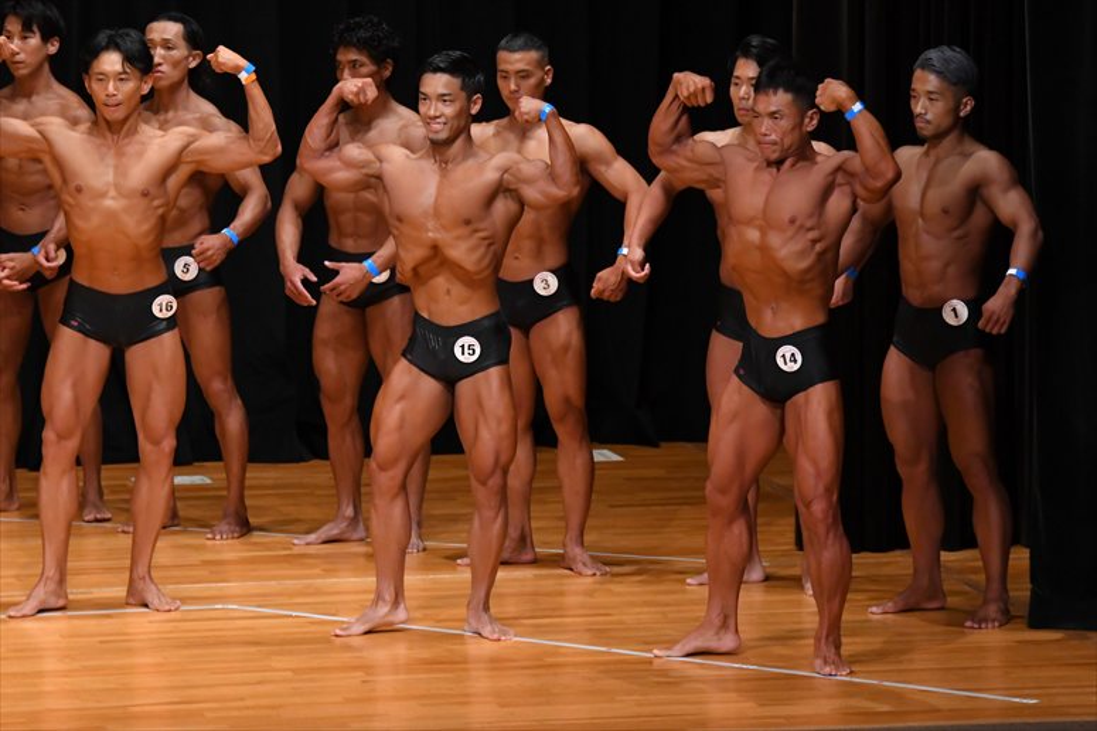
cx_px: 548
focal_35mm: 255
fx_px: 7767
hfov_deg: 8.1
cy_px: 366
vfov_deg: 5.4
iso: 4000
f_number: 5.6
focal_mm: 170
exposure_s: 1/400
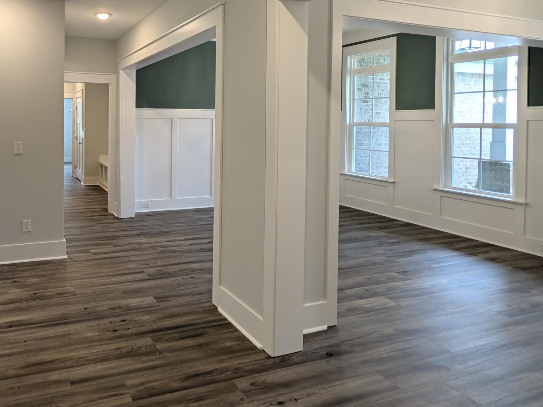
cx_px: 126
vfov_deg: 61.4
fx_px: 329
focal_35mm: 21
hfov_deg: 72.7
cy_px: 125
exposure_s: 1/50
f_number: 1.7
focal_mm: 2.02
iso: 44
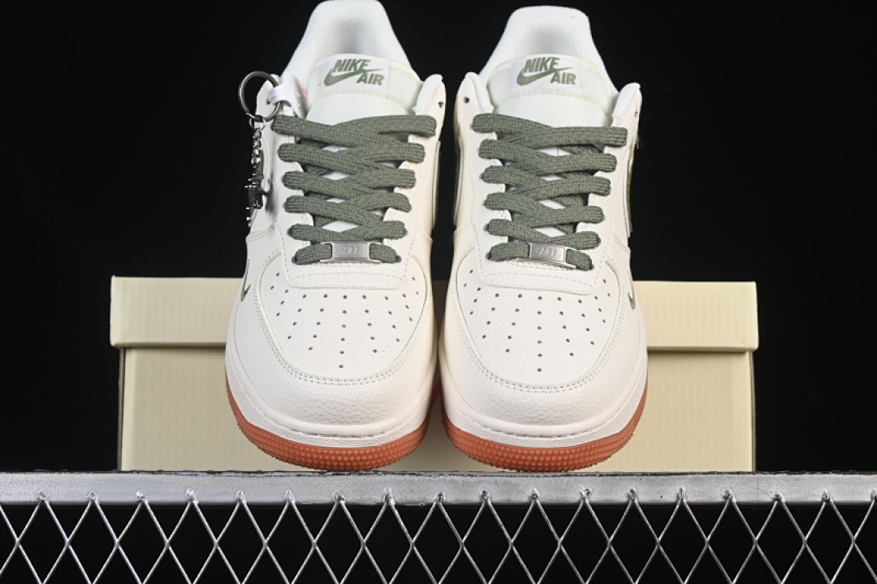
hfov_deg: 27.0
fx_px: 1827
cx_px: 438
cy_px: 292
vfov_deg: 18.2
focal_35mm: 75
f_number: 8
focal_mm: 50
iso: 160
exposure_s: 1/80
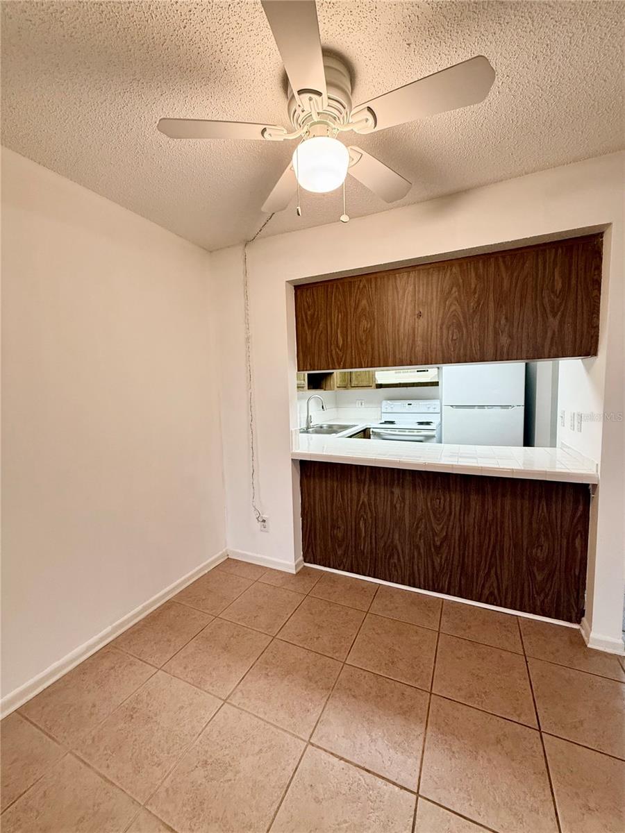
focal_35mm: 14
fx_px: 337
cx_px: 312
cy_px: 416
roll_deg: +1.6
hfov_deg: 85.7
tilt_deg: -3.9
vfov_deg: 102.1
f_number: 2.2
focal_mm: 2.22
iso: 160
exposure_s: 1/60
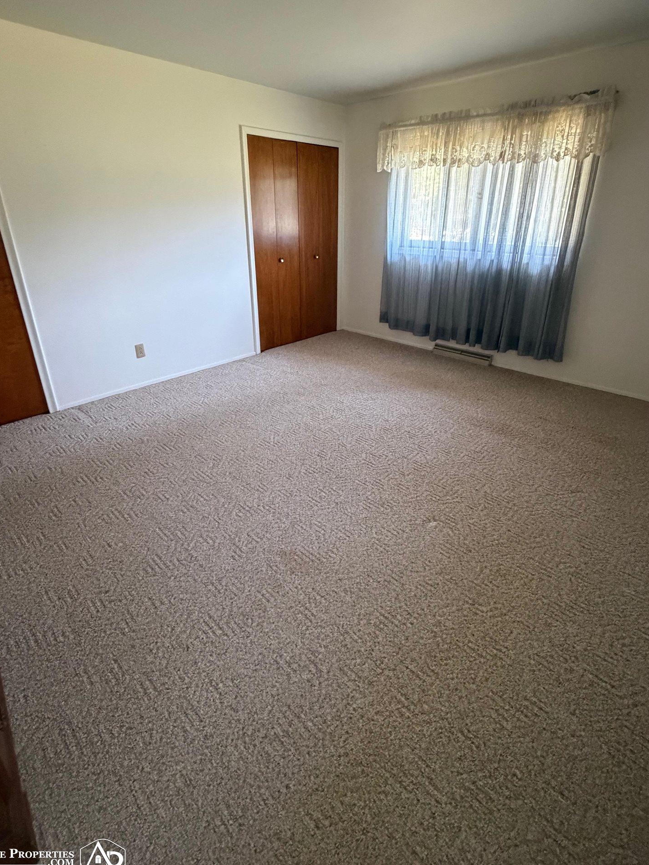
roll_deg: -0.2
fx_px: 425
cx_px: 332
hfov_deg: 74.7
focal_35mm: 17
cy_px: 378
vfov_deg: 90.6
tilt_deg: -20.4
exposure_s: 1/60
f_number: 2.2
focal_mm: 2.22
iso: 800
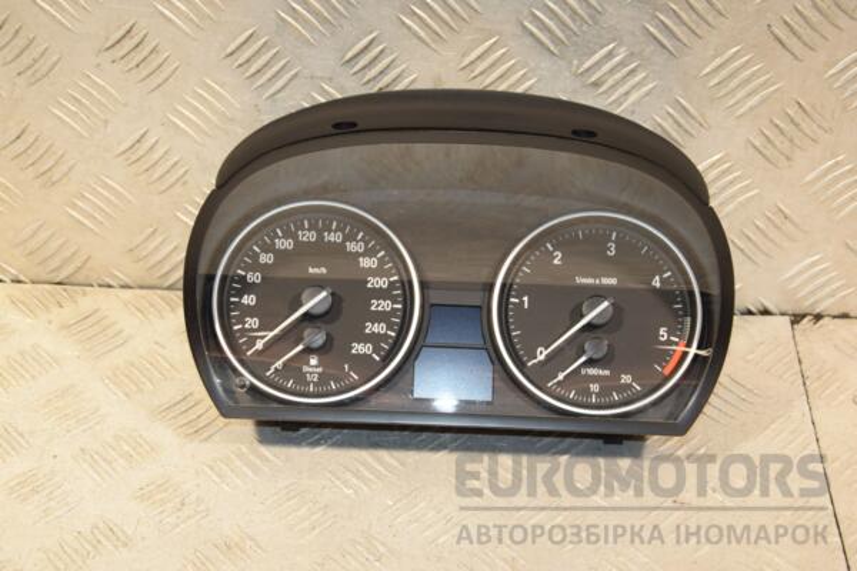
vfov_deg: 20.2
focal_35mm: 68
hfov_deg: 29.9
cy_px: 286
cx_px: 428
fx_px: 1607
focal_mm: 45
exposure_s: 1/200
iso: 800
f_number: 5.6
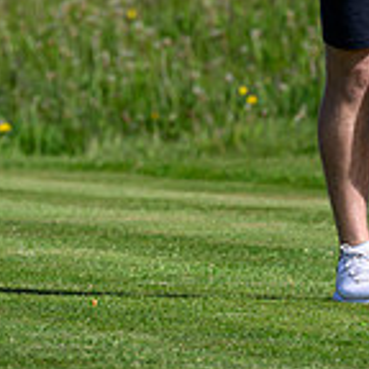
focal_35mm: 1660
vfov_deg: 1.1
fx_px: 20020
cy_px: -160
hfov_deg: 1.1
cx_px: 597
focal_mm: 400
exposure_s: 1/5000
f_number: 5
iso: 500
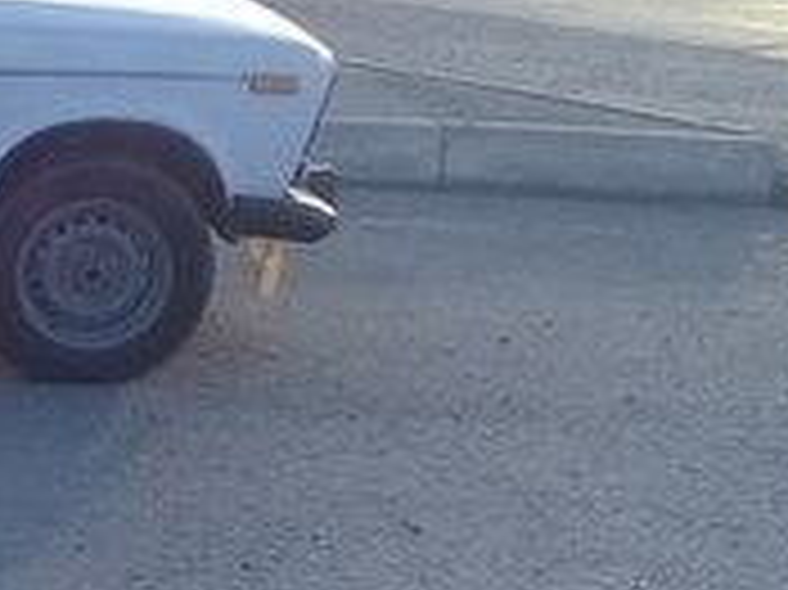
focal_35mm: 117
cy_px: 268
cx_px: -621
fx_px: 2662
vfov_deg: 12.6
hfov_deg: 14.8
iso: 50
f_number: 2.2
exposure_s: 1/370
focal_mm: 3.3
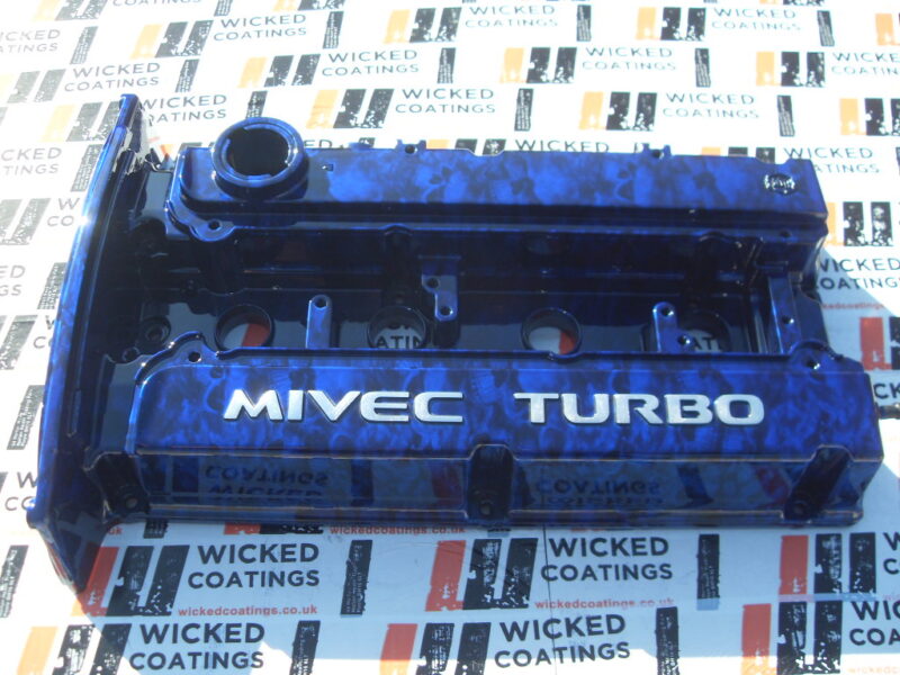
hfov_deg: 52.6
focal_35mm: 35
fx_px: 910
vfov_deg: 40.7
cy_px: 338
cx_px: 450
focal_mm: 6.3
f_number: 7
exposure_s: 1/60
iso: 80
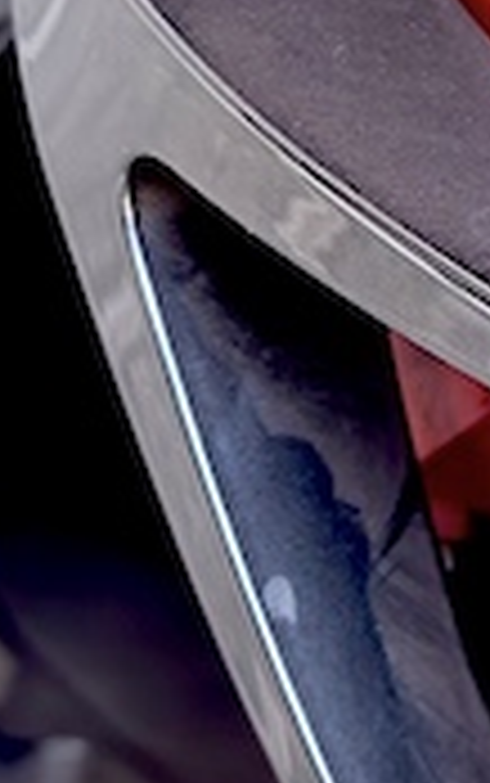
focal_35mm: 120
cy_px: -70
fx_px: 2560
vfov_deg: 16.8
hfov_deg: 10.9
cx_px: 418
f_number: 2
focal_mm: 8.5
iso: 640
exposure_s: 1/1490
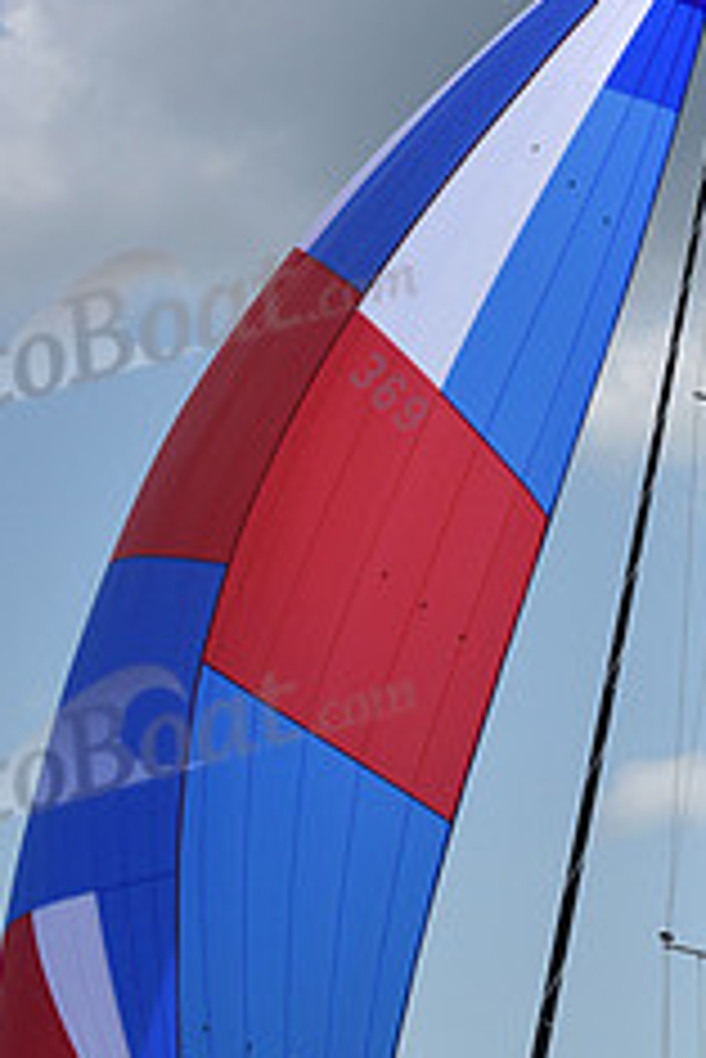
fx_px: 5081
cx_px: 650
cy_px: 932
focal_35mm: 173
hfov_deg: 7.9
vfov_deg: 11.8
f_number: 11
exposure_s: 1/1000
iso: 320
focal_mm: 70
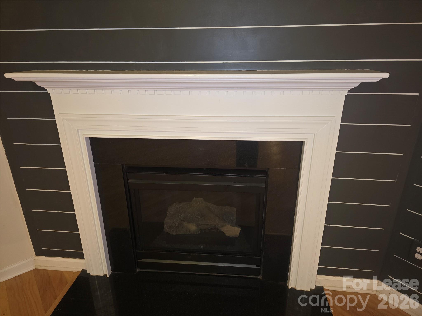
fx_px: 280
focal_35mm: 23
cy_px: 158
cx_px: 211
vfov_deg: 58.9
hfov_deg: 73.9
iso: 400
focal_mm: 6.3
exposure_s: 1/12
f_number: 1.7
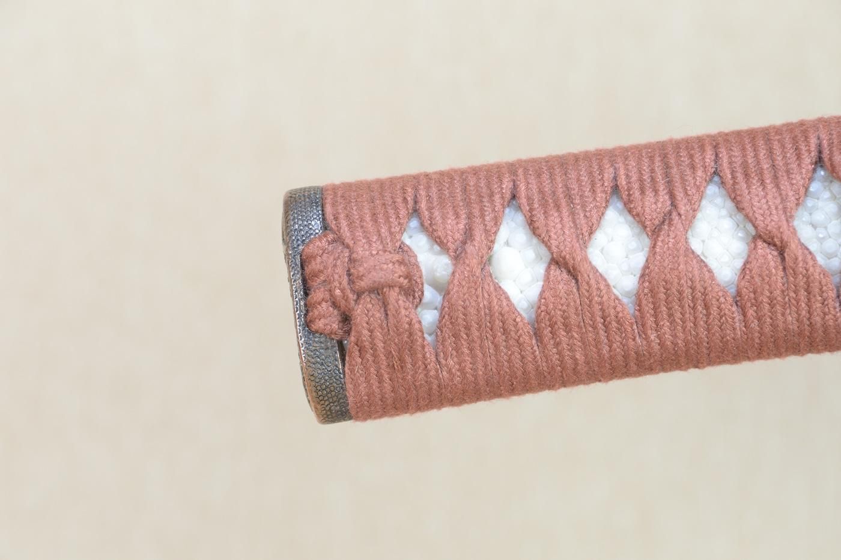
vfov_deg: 8.7
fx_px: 3676
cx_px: 420
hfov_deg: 13.1
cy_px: 280
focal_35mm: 158
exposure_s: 1/1.6
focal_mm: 105
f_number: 11
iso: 400
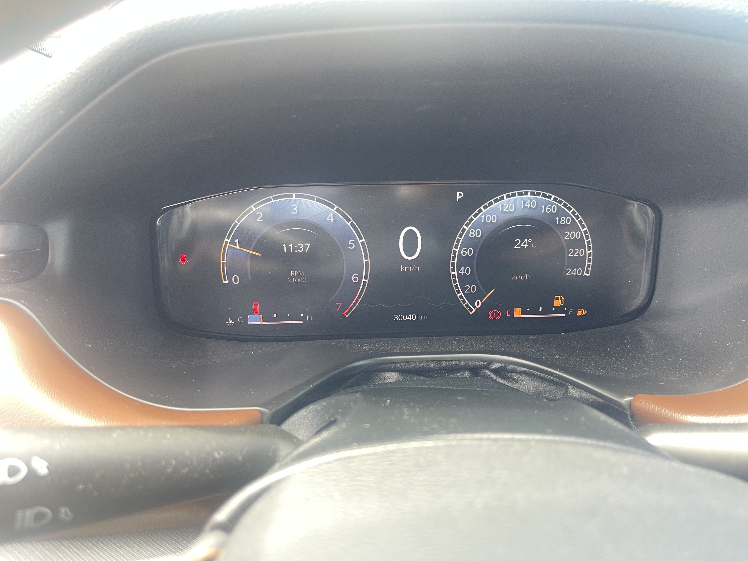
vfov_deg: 54.9
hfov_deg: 69.4
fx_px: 540
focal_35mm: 25
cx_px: 374
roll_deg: -1.1
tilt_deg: -25.0
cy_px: 280
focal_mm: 5.1
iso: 125
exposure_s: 1/69
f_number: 1.6
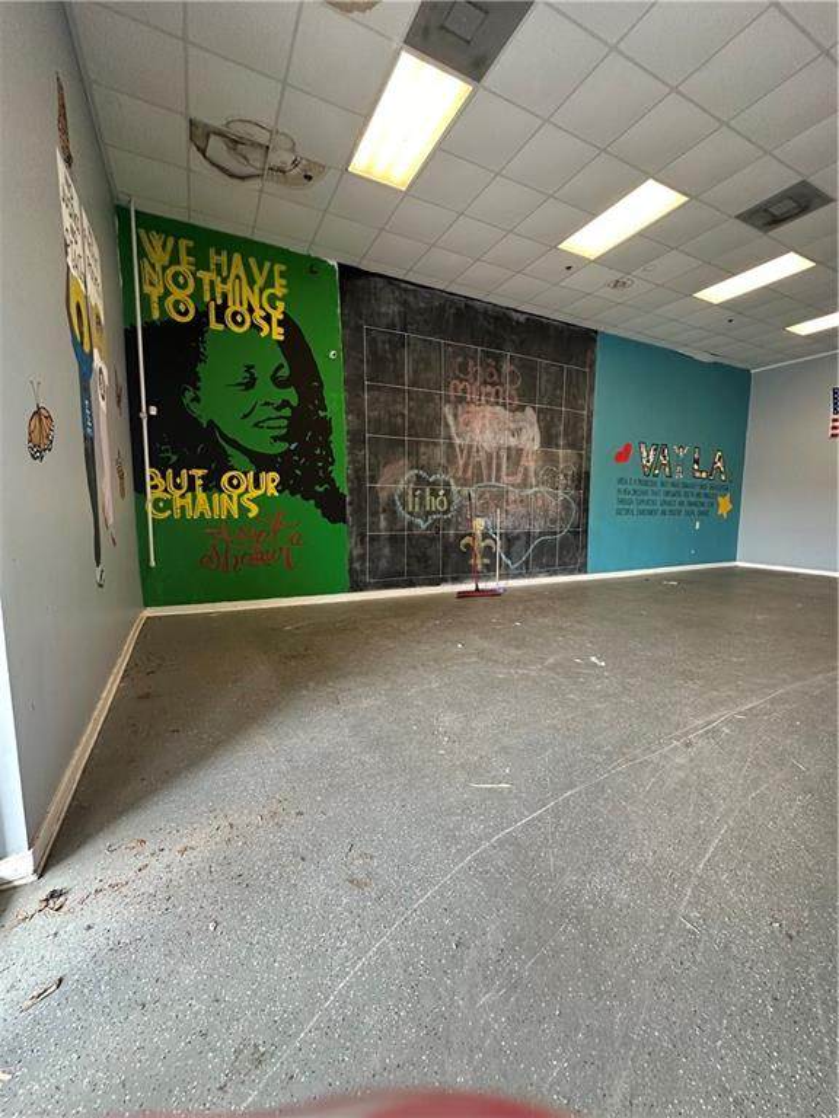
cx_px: 420
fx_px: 452
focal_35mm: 14
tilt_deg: -5.1
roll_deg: -1.7
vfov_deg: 102.1
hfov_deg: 85.7
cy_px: 559
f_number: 2.2
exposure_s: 1/120
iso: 250
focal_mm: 2.22
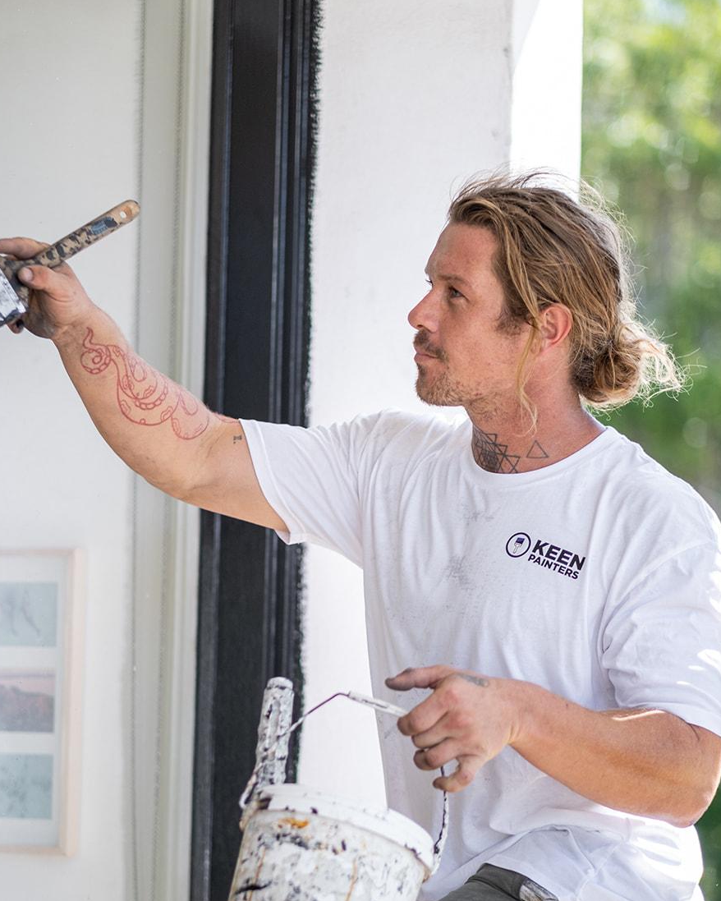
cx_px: 322
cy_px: 549
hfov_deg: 13.4
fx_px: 3067
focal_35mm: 115
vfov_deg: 16.7
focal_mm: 56
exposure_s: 1/2000
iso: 160
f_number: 1.2
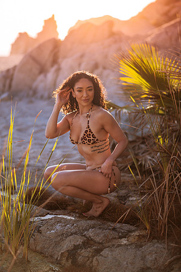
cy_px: 136
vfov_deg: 34.5
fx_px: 437
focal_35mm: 58
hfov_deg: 23.4
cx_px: 90
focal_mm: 58
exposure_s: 1/2500
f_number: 1.4
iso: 100
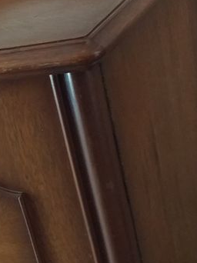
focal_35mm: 79
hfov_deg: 16.8
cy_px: 155
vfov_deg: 24.7
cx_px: -106
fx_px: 600
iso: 200
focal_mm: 3.6
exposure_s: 1/33
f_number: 1.9
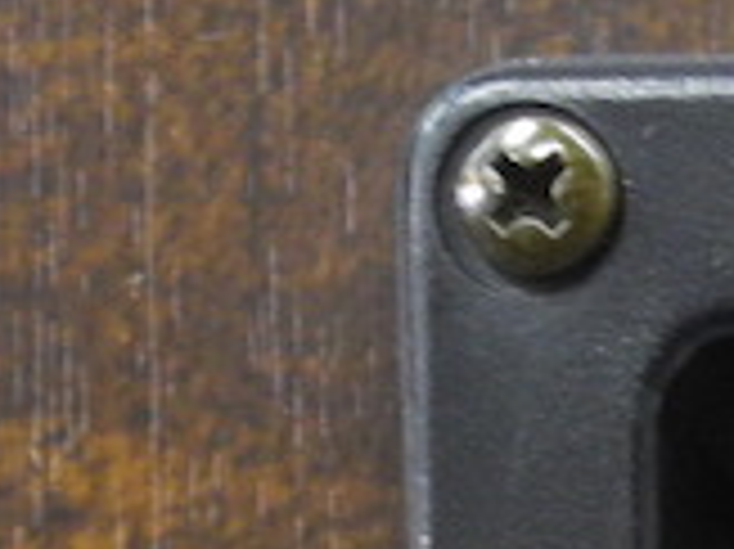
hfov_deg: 9.0
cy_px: 1282
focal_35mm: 206
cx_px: 1545
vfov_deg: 6.8
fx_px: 4365
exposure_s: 1/14
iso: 400
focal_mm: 7.4
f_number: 3.2
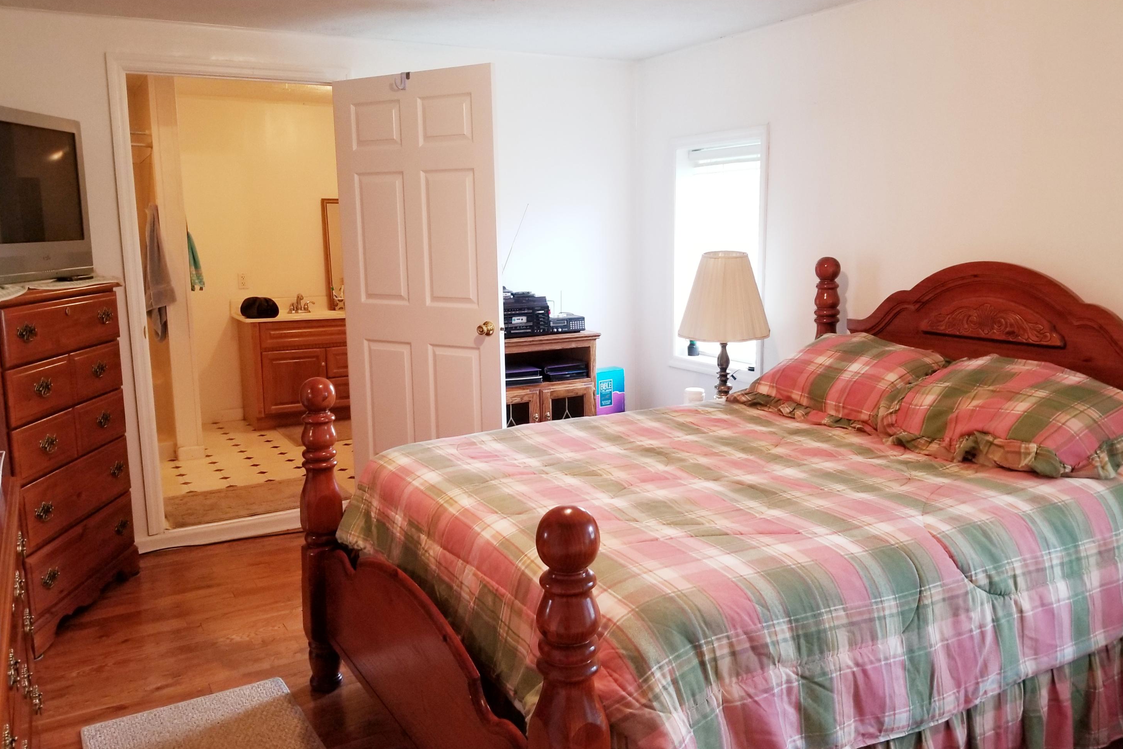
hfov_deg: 65.5
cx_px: 574
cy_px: 357
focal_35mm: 28
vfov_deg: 46.4
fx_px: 873
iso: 160
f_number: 1.7
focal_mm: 4.3
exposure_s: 1/30
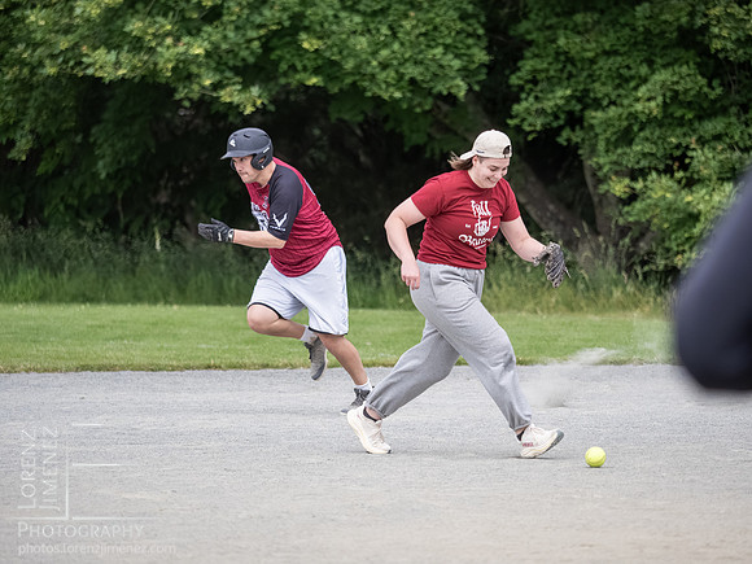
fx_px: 6517
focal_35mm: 300
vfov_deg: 5.0
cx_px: 376
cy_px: 282
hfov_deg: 6.6
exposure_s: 1/1600
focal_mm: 150
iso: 1600
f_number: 2.8
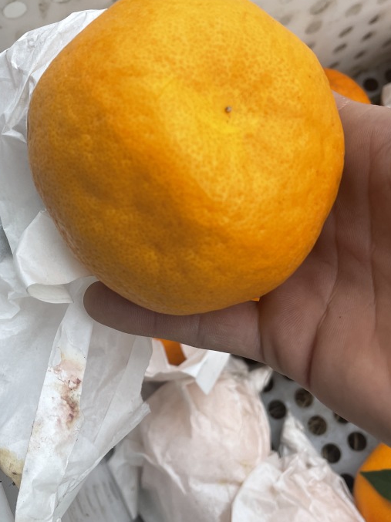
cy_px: 247
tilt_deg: -69.9
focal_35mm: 41
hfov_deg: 35.1
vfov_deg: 45.8
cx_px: 178
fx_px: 618
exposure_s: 1/121
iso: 50
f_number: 1.6
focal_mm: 4.2
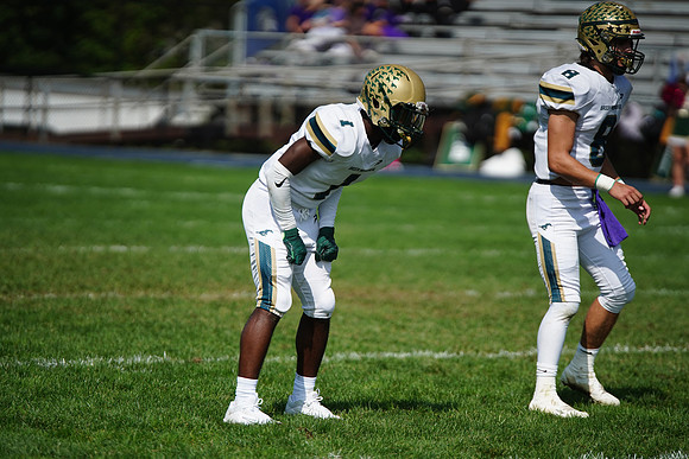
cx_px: 344
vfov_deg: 4.6
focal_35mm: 300
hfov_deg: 6.9
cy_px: 230
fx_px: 5743
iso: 400
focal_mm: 300
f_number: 2.8
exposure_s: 1/8000
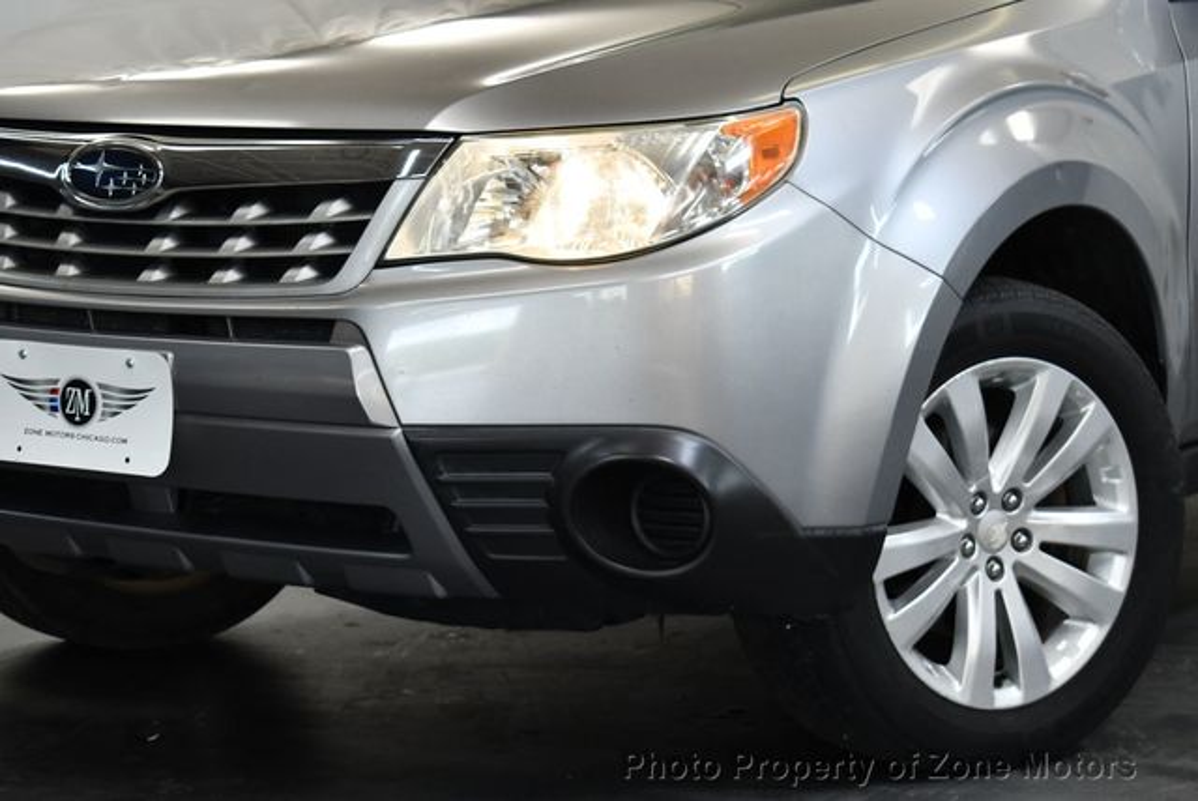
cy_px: 400
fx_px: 3464
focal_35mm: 104
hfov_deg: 19.6
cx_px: 599
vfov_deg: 13.2
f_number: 5.6
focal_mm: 52
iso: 800
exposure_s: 1/160
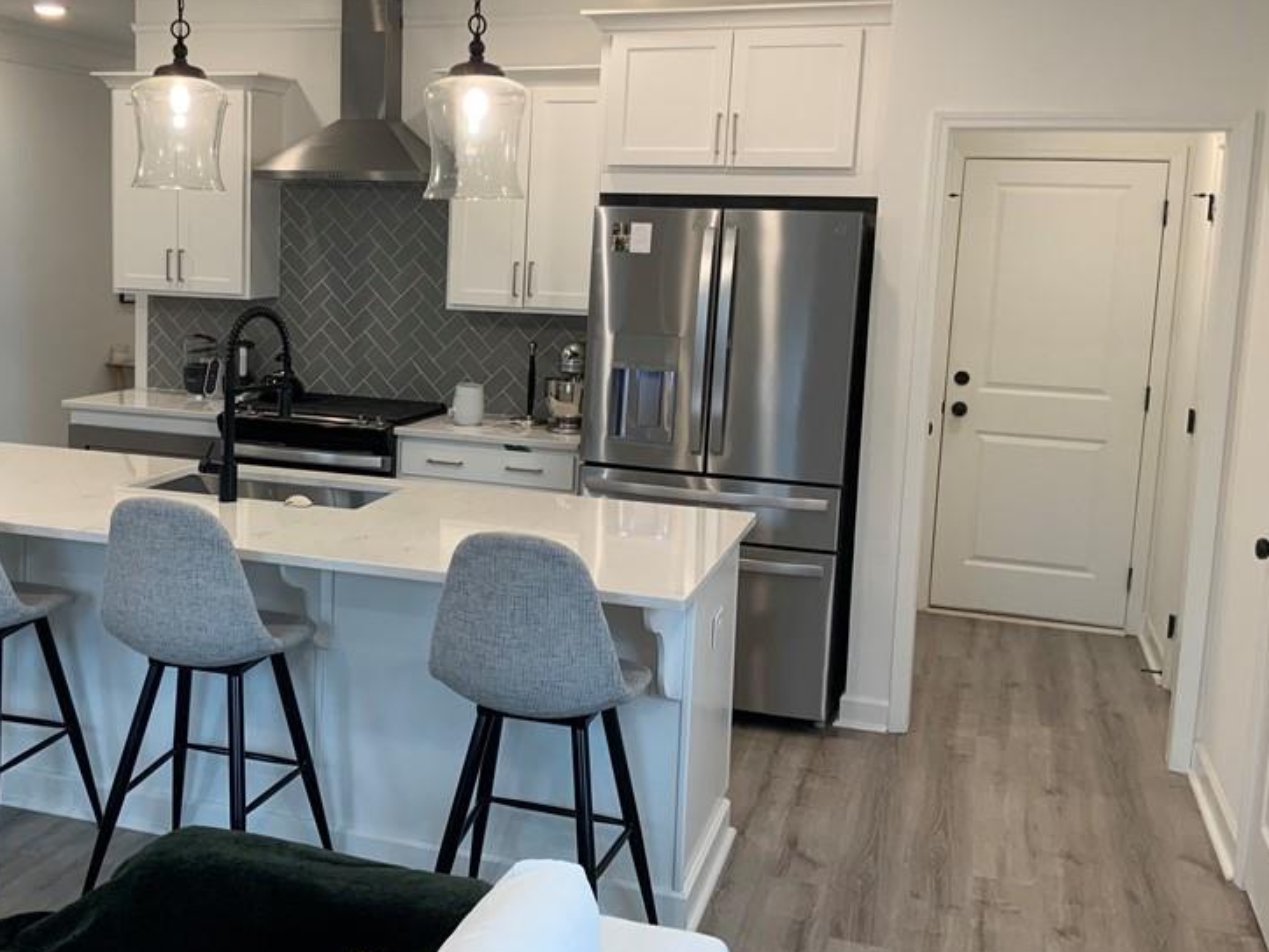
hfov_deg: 45.0
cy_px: 414
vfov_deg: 35.1
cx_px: 412
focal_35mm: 41
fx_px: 1503
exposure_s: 1/60
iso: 40
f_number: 1.8
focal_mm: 3
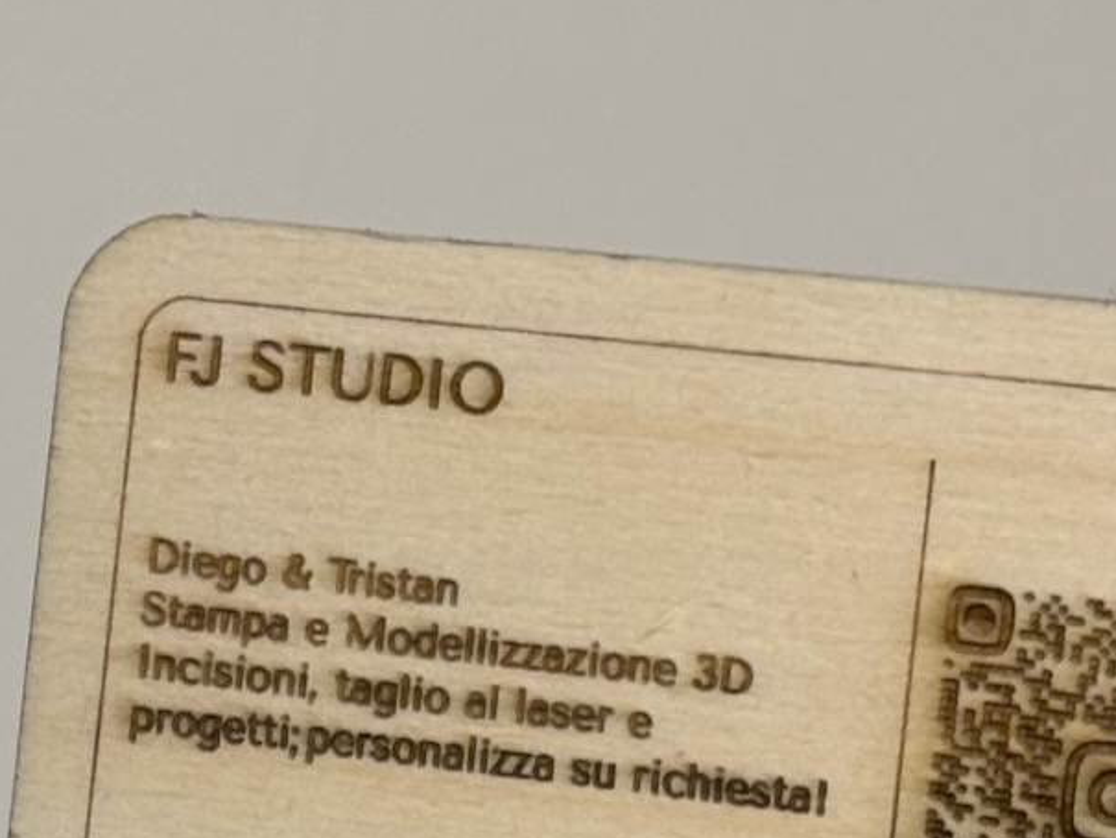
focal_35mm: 110
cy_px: 847
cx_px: 631
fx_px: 3547
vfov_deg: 13.3
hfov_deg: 17.9
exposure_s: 1/50
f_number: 1.6
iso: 125
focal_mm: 5.96
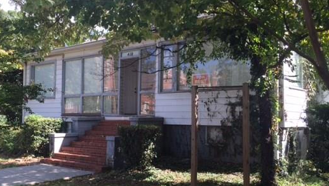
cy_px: 111
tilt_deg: +1.2
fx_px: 340
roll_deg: -0.7
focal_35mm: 39
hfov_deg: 51.5
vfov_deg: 30.4
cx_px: 146
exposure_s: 1/273
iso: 32
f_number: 2.2
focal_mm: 4.15
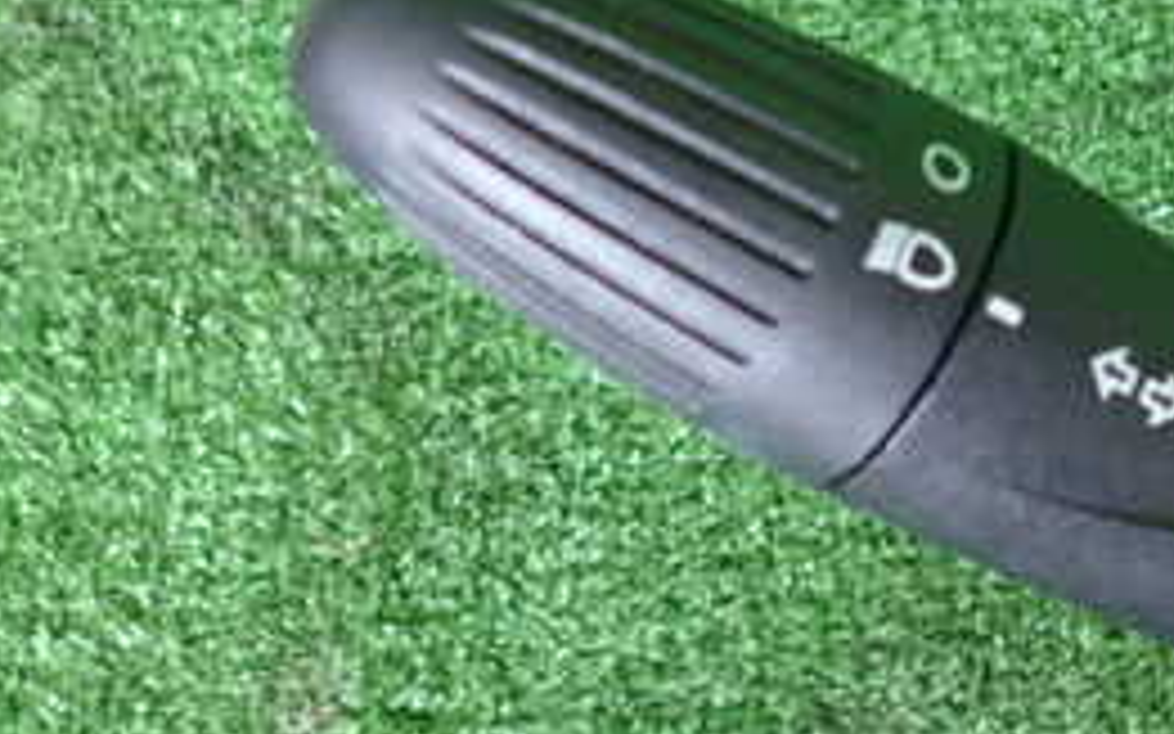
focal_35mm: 61
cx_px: 1156
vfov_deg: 21.3
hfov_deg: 31.2
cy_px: 351
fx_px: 1951
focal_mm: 4.5
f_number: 2
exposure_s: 1/30
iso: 200
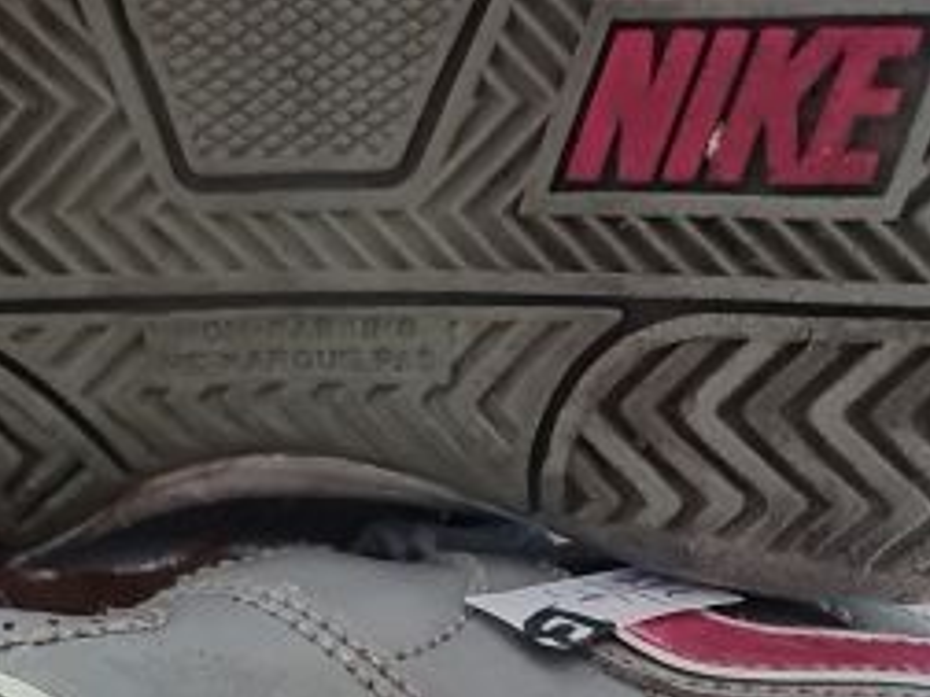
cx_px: 480
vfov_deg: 14.0
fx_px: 2767
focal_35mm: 103
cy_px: 789
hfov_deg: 19.1
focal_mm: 5.4
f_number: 1.8
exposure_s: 1/50
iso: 250
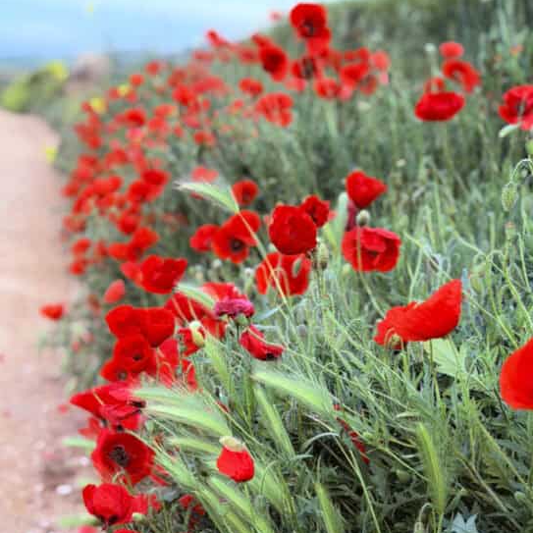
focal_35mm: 80
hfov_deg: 21.6
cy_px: 483
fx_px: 1394
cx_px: 250
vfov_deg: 21.2
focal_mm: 6.8
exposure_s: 1/493
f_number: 1.8
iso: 80
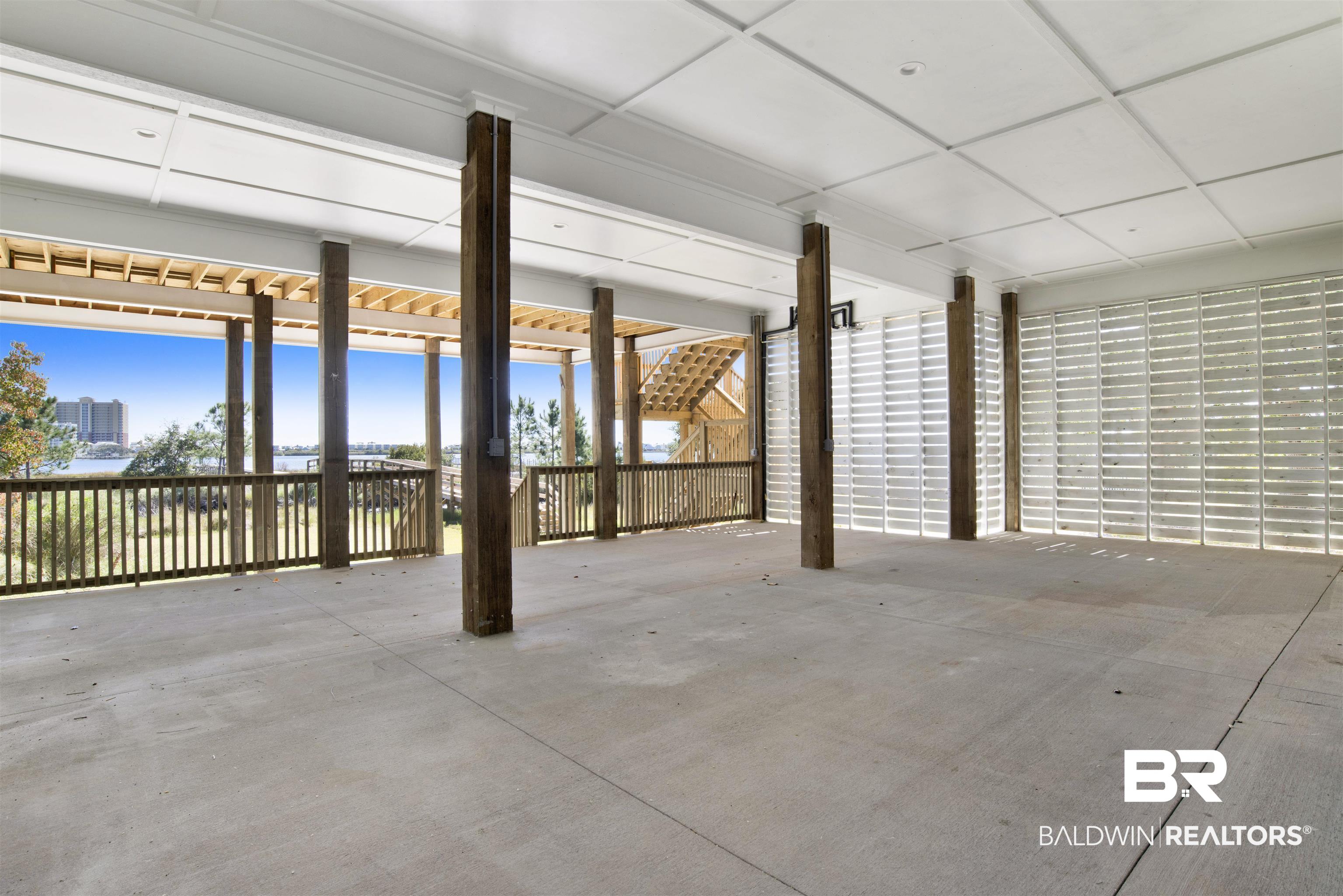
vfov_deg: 67.4
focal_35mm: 18
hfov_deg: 90.0
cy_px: 448
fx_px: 671
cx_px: 672
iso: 200
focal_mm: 18
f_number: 11
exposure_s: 1/20
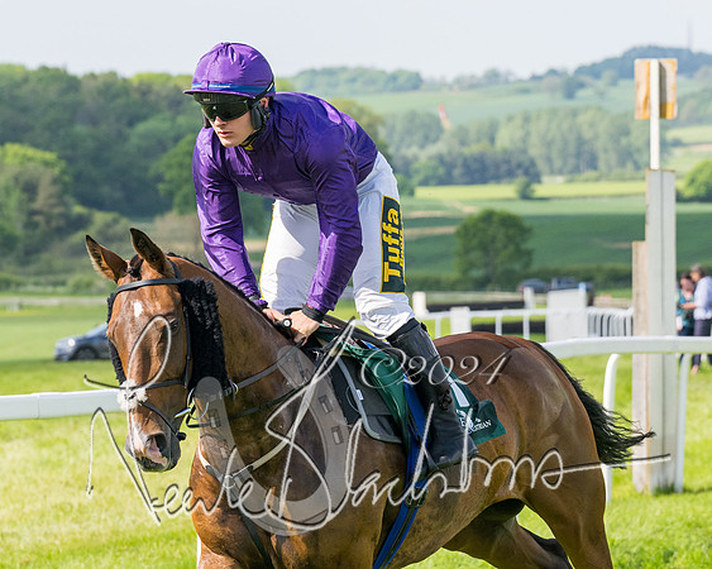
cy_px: 322
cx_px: 302
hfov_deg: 8.1
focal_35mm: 238
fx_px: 5009
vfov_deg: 6.5
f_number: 5
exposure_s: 1/1600
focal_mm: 98
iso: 400
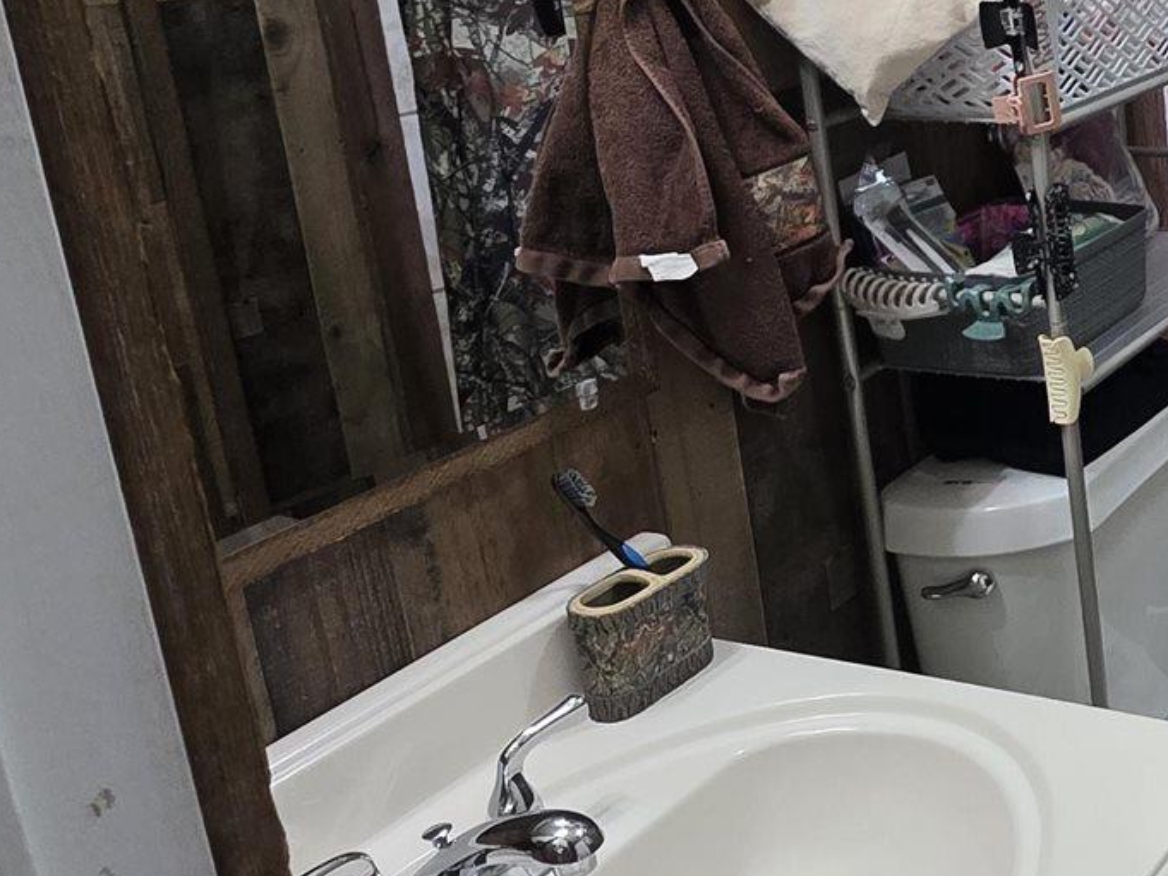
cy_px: 187
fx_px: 1485
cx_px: 1403
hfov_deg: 34.4
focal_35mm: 44
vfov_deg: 32.1
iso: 250
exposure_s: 1/120
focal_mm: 2.2
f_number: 1.9
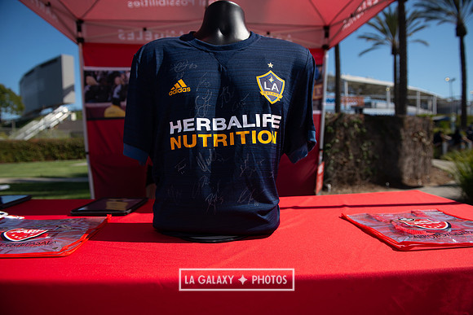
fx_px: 315
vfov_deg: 53.2
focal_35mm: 24
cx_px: 236
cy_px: 158
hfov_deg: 73.7
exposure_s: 1/3200
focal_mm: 24
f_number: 4
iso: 200
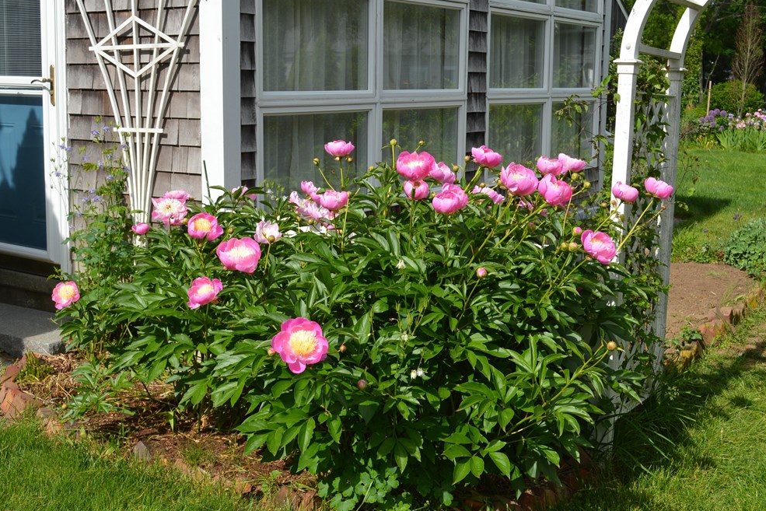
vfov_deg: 31.2
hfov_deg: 45.4
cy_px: 242
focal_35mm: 43
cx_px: 372
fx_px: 915
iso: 100
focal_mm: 26
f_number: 7.1
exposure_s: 1/250
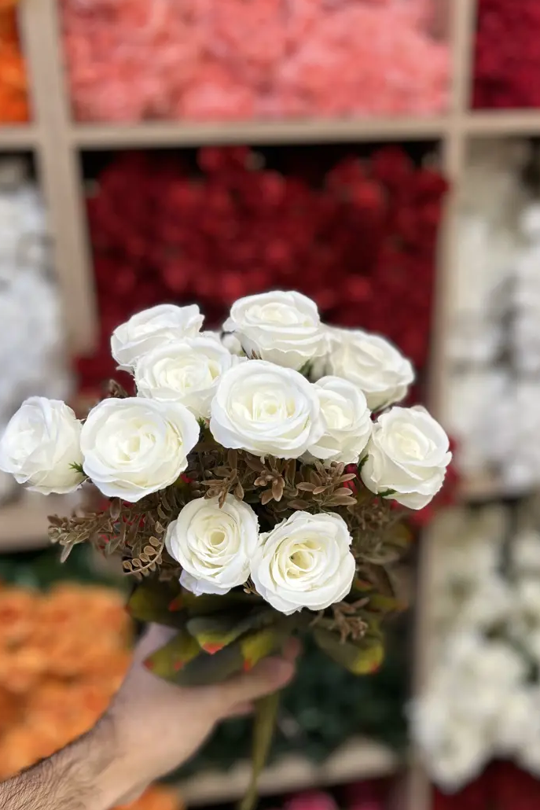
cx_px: 277
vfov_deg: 54.3
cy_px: 460
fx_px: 787
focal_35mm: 35
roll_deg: +3.1
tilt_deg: -23.0
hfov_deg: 37.9
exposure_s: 1/104
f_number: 1.5
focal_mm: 5.7
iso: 32
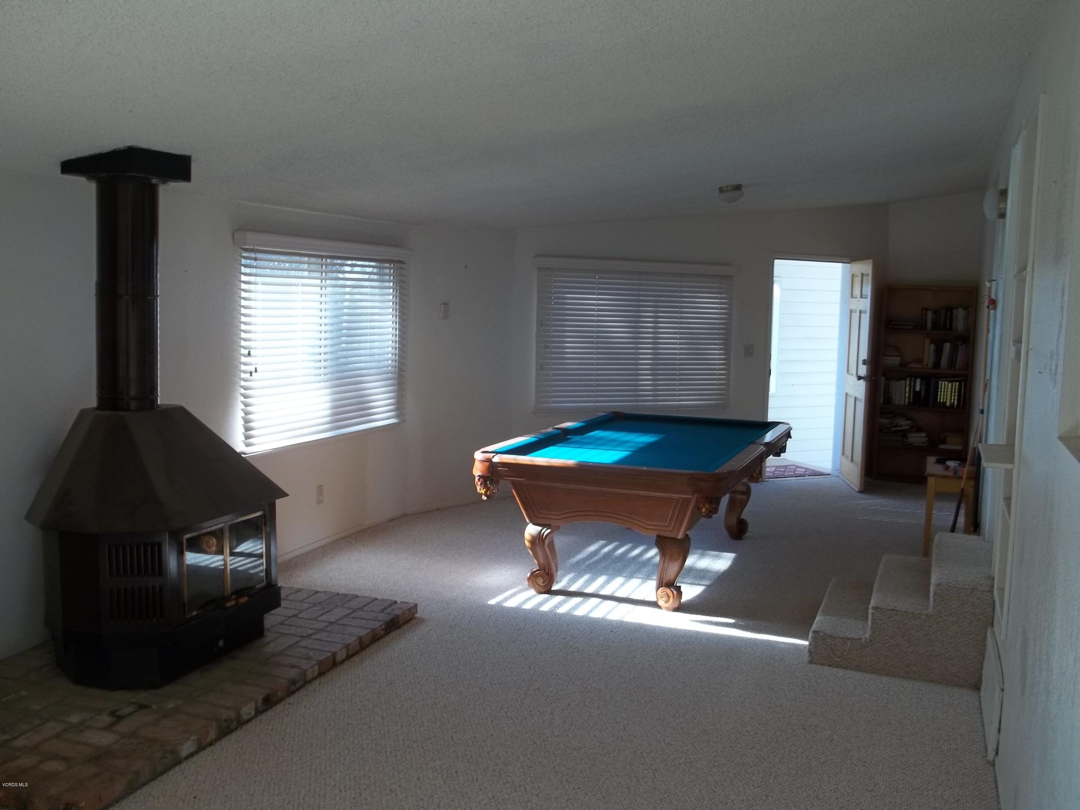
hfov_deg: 55.4
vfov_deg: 42.9
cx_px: 540
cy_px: 405
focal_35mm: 33
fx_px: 1030
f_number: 3.3
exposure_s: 1/50
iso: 64
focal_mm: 5.9
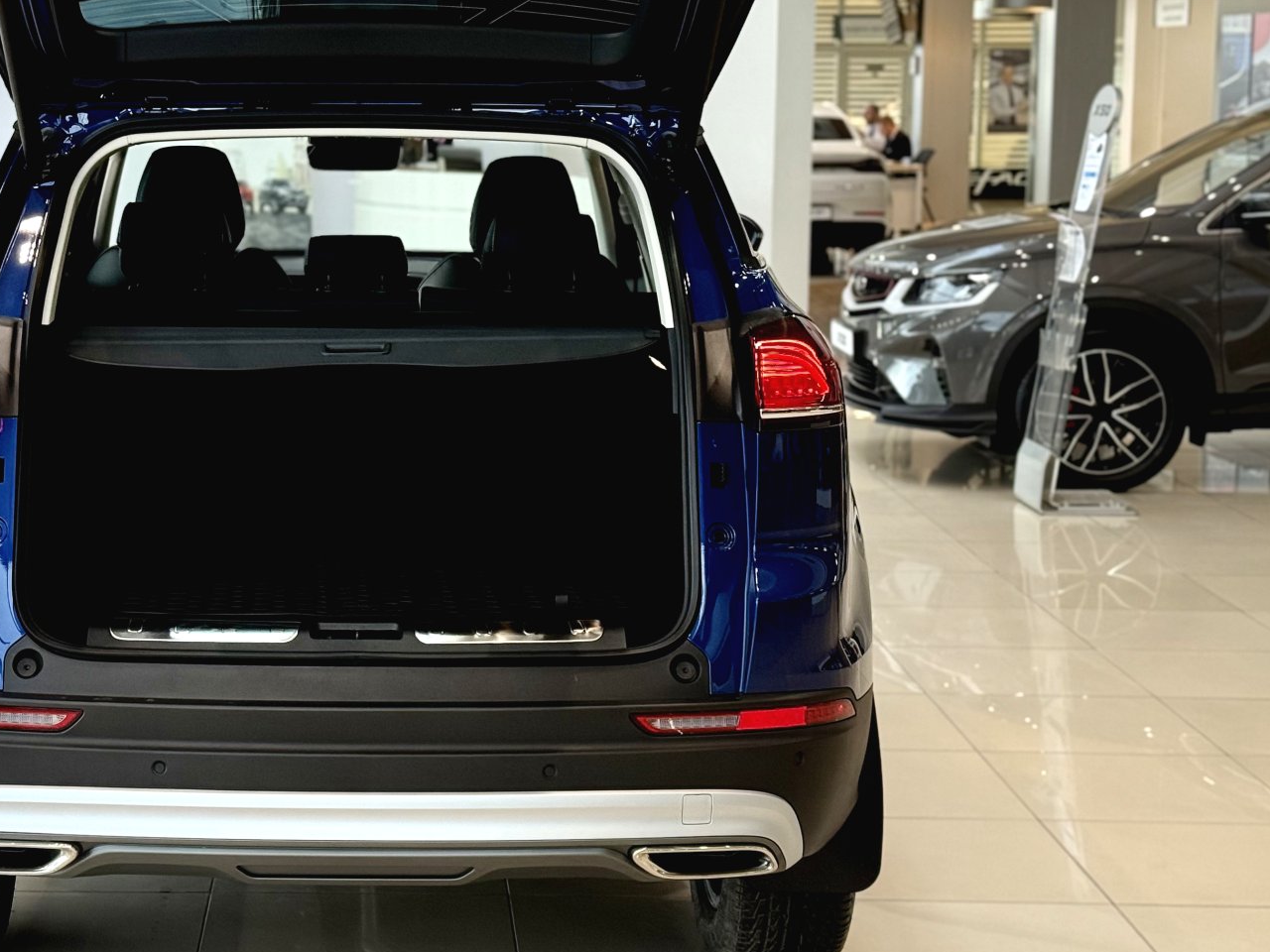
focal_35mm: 72
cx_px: 350
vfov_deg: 20.4
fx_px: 2642
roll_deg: -0.4
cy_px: 364
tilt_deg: -5.4
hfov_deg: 26.8
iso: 100
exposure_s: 1/100
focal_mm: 6.76
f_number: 1.78
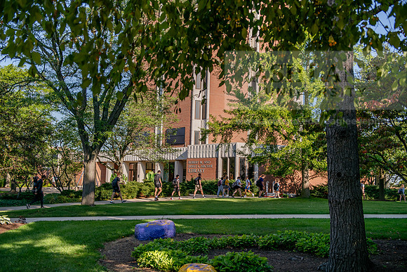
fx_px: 407
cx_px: 204
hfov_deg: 53.1
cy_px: 136
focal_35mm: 36
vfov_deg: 36.9
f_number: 3.5
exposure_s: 1/800
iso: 100
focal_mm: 36
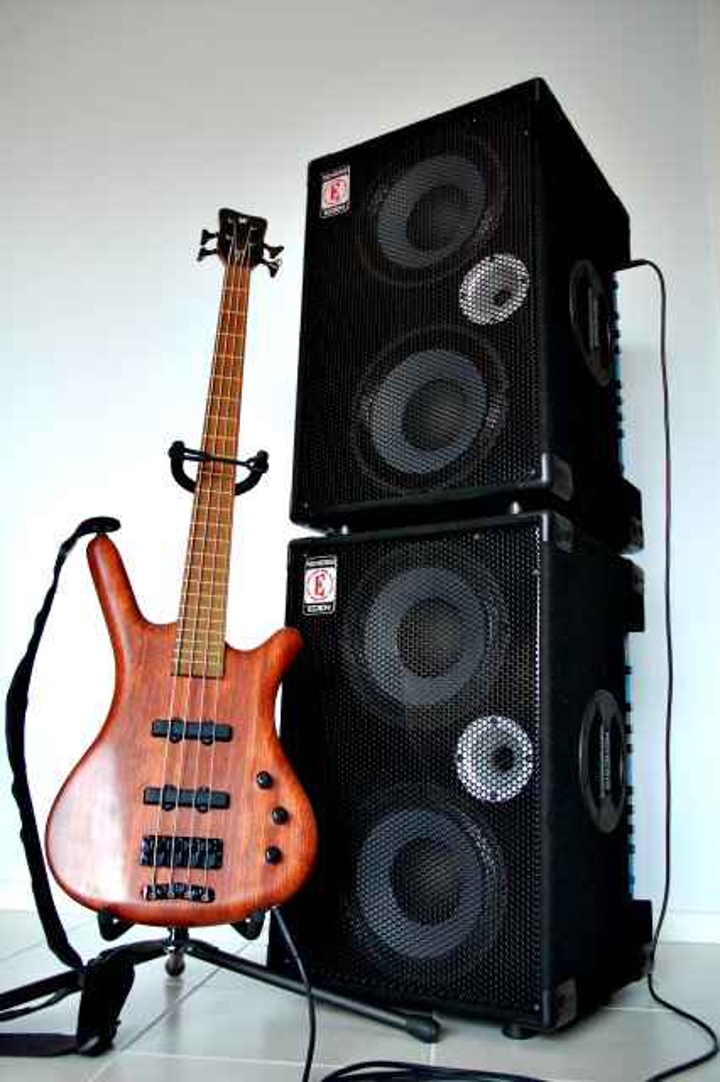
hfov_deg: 39.9
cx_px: 360
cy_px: 541
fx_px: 991
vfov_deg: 57.2
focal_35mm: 33
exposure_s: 1/50
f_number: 3.8
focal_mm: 22
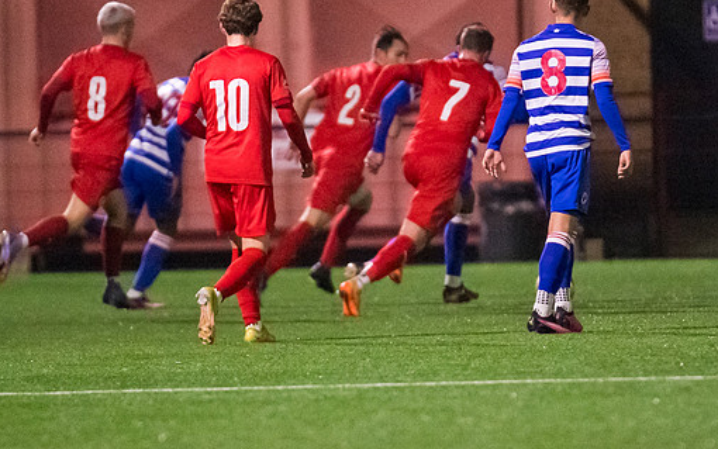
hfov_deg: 2.9
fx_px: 14170
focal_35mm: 724
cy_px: 182
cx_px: 396
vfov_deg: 1.8
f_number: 2.8
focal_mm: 300
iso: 8000
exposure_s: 1/1250
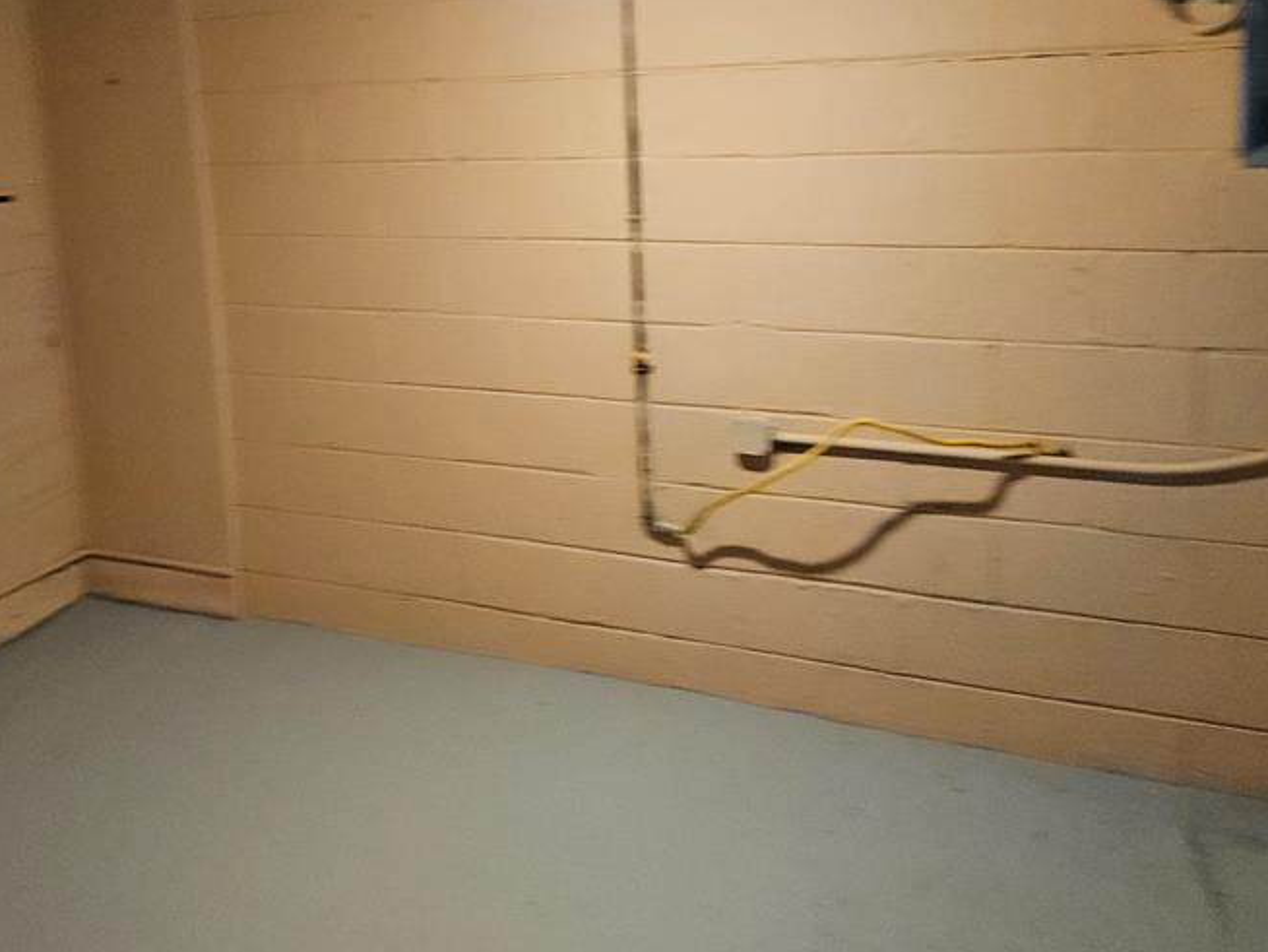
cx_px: 539
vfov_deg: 39.1
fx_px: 1319
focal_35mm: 36
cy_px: 301
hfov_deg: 51.2
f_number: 1.8
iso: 800
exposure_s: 1/60
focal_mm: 5.4
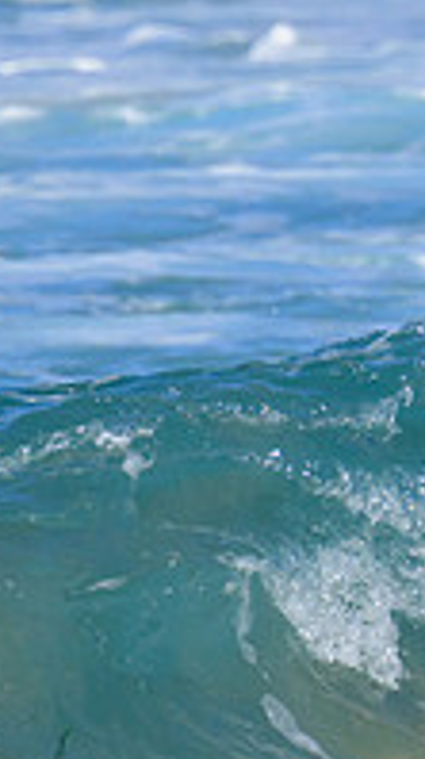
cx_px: 1316
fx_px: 47523
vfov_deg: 0.9
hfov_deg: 0.5
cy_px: 250
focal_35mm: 2366
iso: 400
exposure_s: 1/1600
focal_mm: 560
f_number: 8
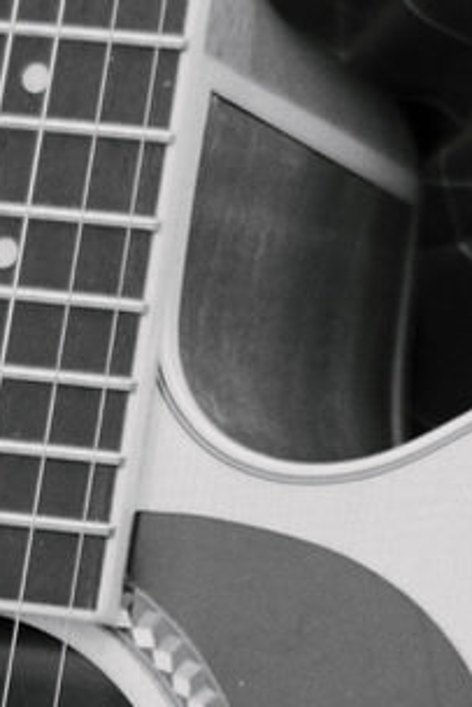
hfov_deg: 3.2
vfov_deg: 4.8
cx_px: -70
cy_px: 1143
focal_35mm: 429
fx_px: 8427
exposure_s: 1/800
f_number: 1.4
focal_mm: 58
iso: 100
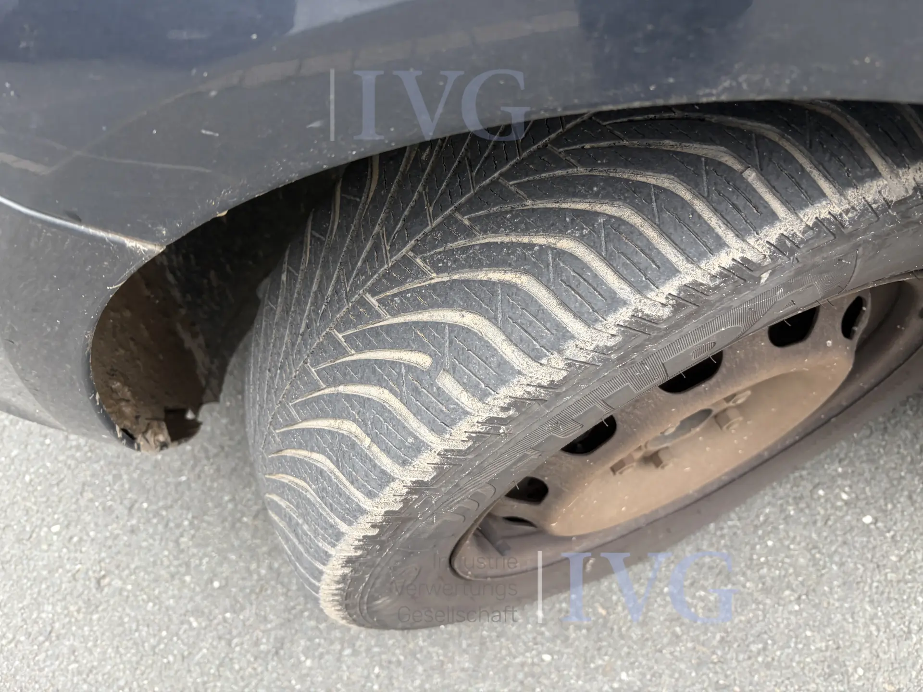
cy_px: 346
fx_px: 693
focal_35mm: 26
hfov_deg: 67.3
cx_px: 462
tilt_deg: -55.2
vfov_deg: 53.1
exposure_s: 1/122
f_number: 1.6
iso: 125
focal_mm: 5.96
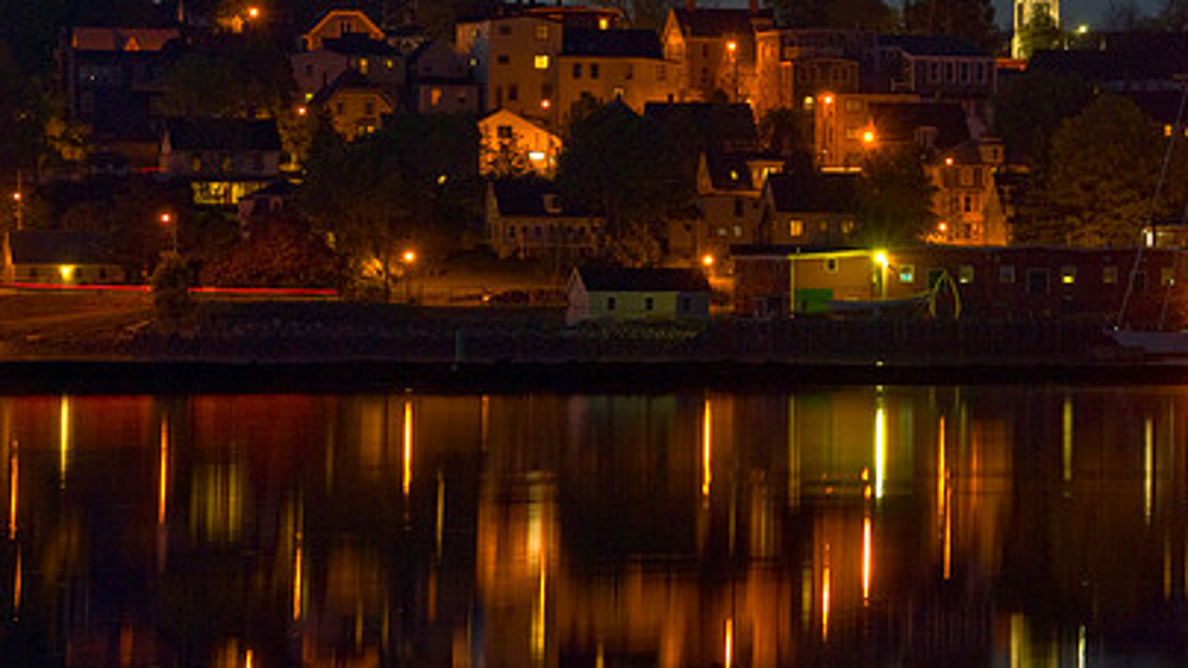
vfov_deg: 5.6
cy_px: 171
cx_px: 682
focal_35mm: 215
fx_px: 6763
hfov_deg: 10.0
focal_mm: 95
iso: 100
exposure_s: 9
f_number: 11
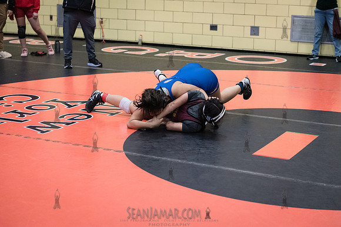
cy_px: 114
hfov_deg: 28.8
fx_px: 663
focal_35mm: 70
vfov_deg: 19.5
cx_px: 170
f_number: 3.2
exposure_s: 1/640
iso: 8000
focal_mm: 70
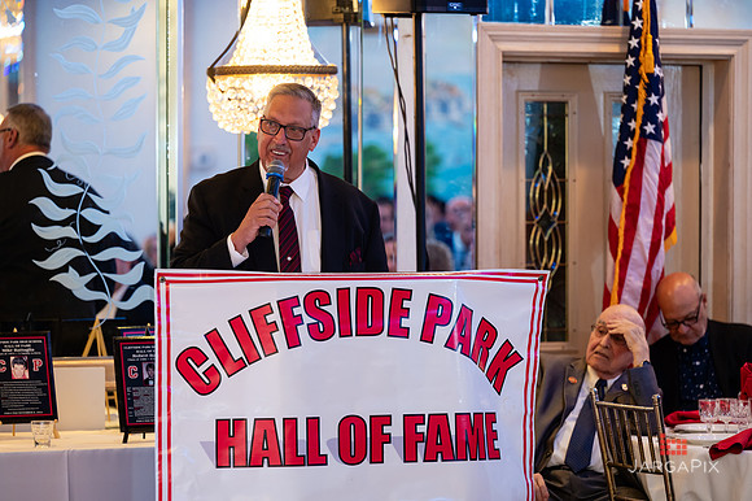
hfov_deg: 15.1
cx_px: 376
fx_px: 2832
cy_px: 250
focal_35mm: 136
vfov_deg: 10.1
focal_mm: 135
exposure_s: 1/125
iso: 1250
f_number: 3.2
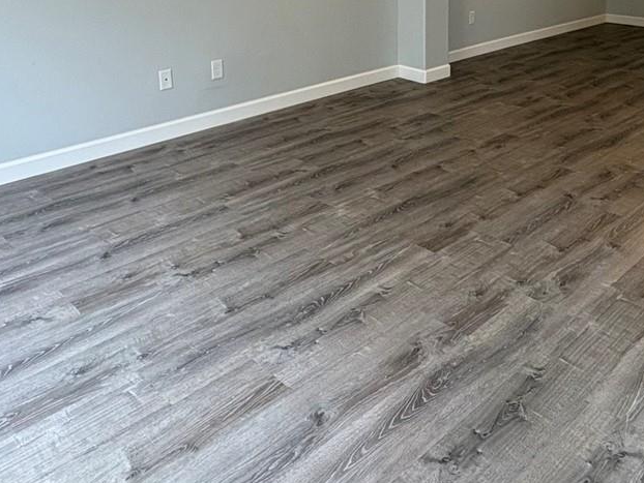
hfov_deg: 50.9
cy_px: 40
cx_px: 393
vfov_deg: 36.9
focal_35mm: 36
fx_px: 670
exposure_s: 1/120
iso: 200
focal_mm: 2.22
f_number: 2.2
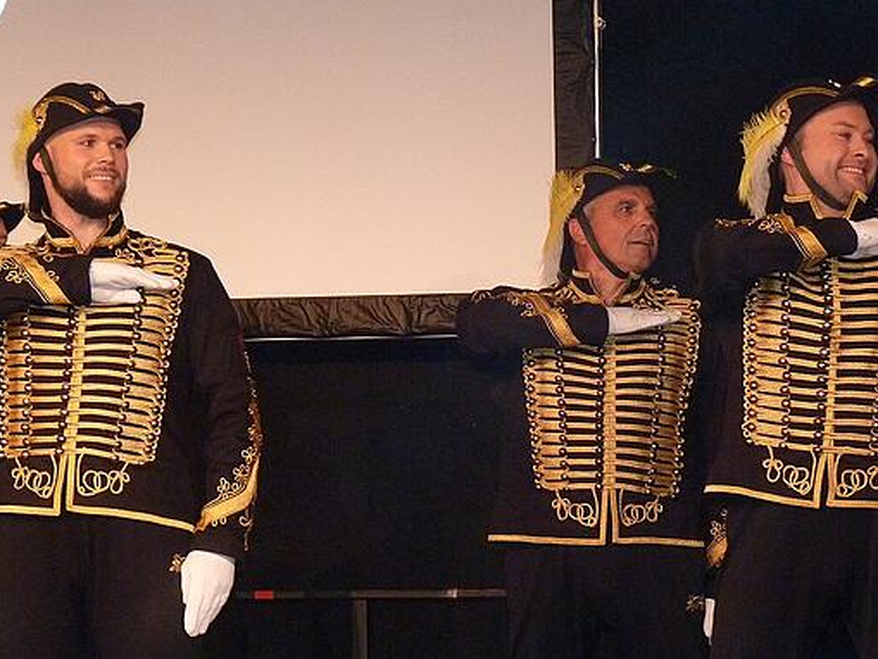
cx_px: 411
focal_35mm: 154
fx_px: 3907
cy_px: 421
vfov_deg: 9.6
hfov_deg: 12.8
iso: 400
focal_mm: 17.4
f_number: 3.6
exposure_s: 1/40
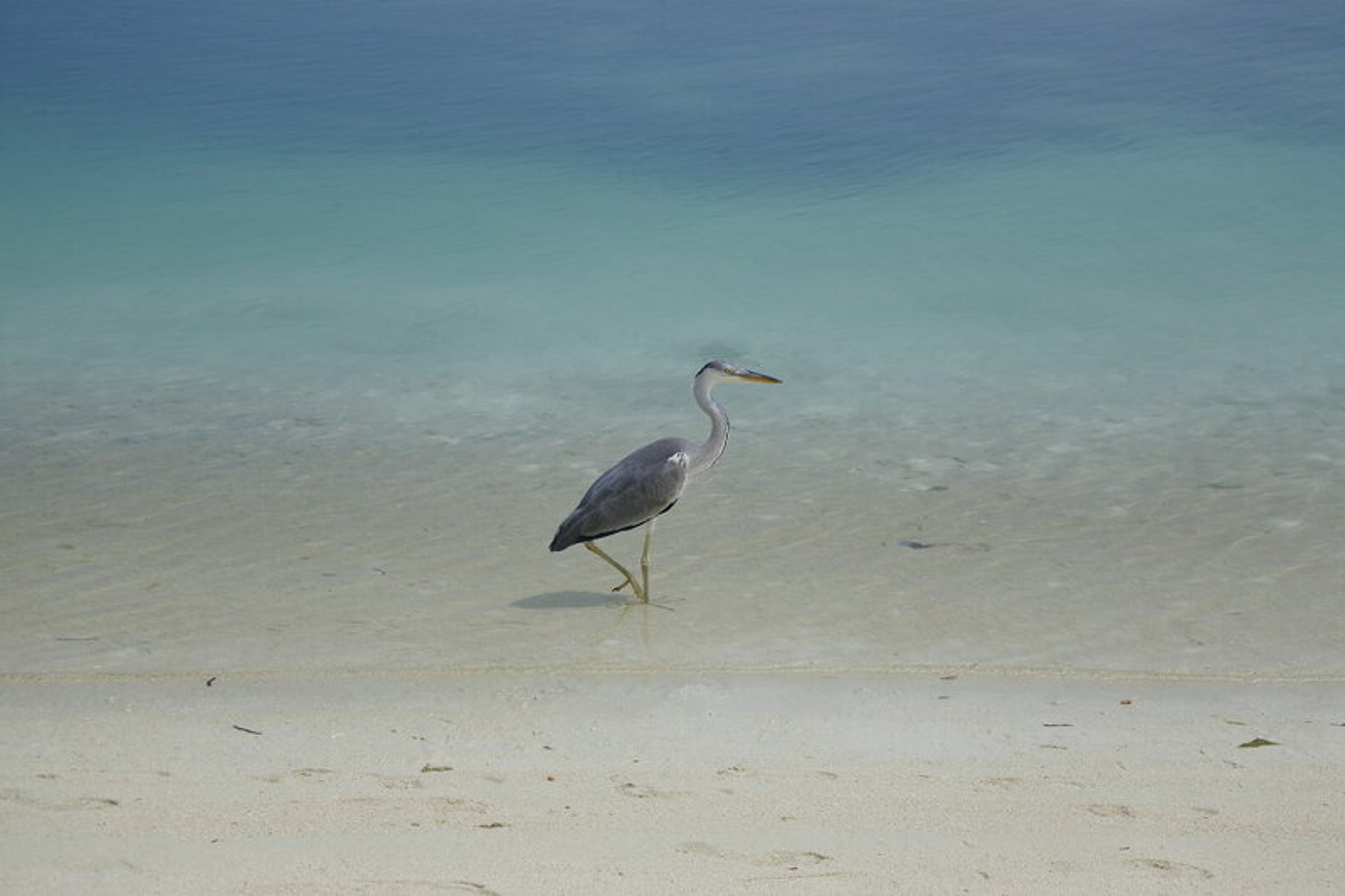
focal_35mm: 71
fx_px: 2652
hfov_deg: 28.5
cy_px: 448
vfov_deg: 19.2
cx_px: 672
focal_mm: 26.4
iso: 160
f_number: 5.3
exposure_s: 1/2000
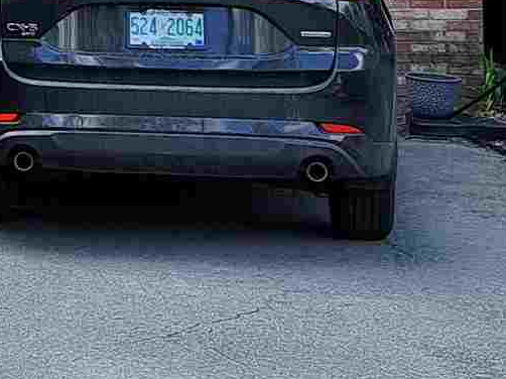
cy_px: -206
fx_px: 2148
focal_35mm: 147
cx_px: -345
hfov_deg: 12.5
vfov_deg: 9.8
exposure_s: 1/378
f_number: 1.8
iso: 50
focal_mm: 5.23
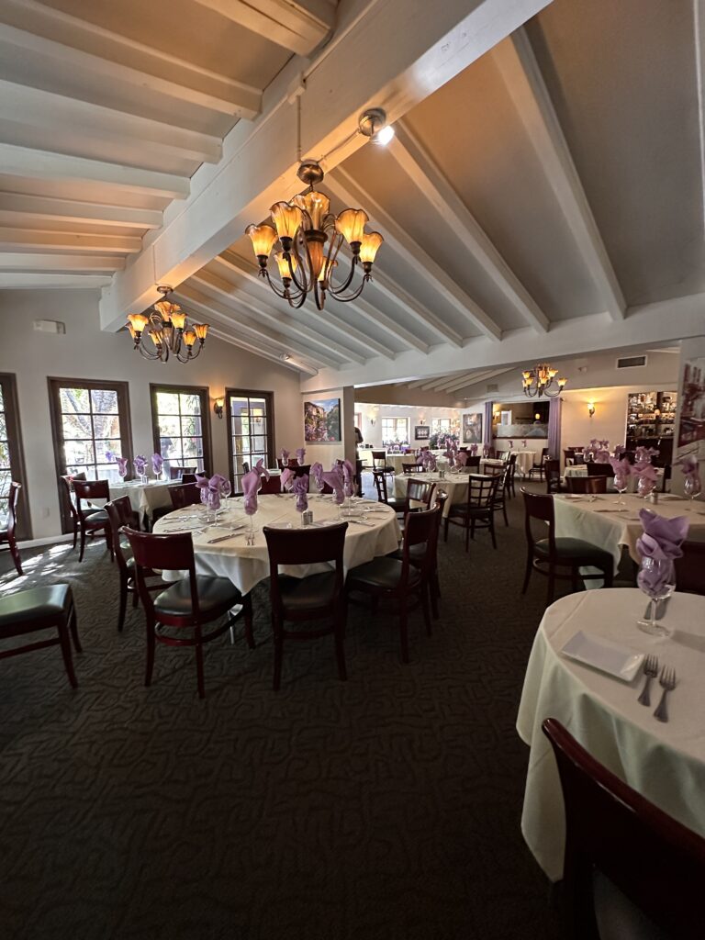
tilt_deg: -4.4
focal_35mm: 14
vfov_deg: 102.1
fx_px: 380
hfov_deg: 85.7
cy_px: 470
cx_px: 352
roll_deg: +0.1
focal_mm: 2.22
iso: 1000
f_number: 2.2
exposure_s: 1/60
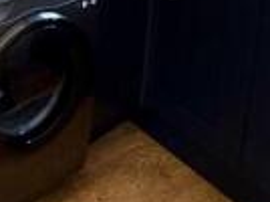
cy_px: -173
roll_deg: +0.8
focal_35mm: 61
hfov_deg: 25.0
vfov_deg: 18.3
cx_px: -124
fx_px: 475
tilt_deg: -7.9
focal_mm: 2.22
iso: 100
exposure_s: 1/100
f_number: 2.2
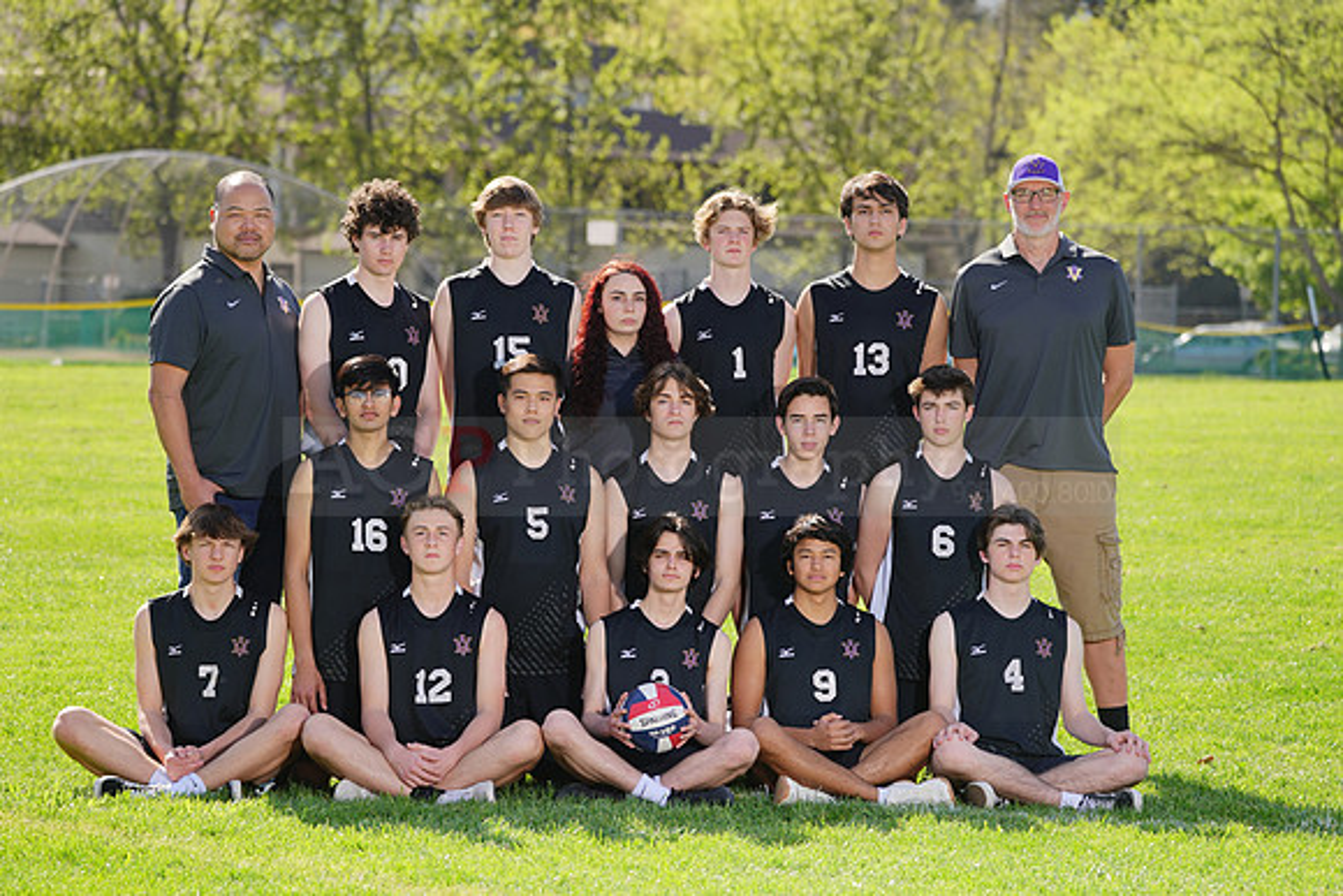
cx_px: 672
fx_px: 6194
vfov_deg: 8.3
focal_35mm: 166
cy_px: 448
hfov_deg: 12.4
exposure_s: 1/200
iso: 64
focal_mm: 166
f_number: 5.6
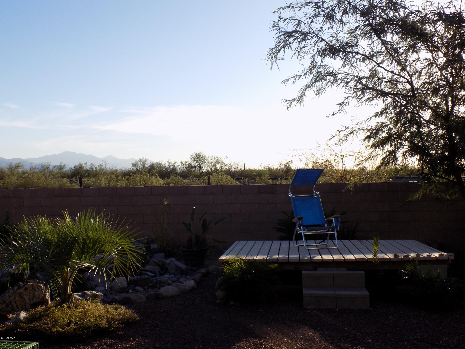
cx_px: 232
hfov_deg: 45.8
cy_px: 174
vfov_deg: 35.1
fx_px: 551
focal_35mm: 41
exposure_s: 1/640
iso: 80
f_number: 3.6
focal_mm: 7.3
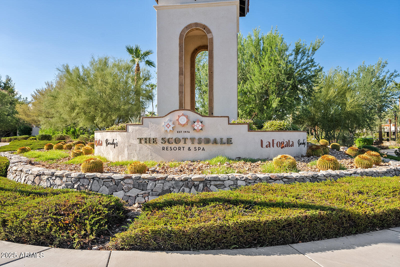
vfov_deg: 49.6
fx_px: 289
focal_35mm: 26
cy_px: 134
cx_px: 200
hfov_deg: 69.4
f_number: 8
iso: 100
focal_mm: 26
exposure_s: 1/100
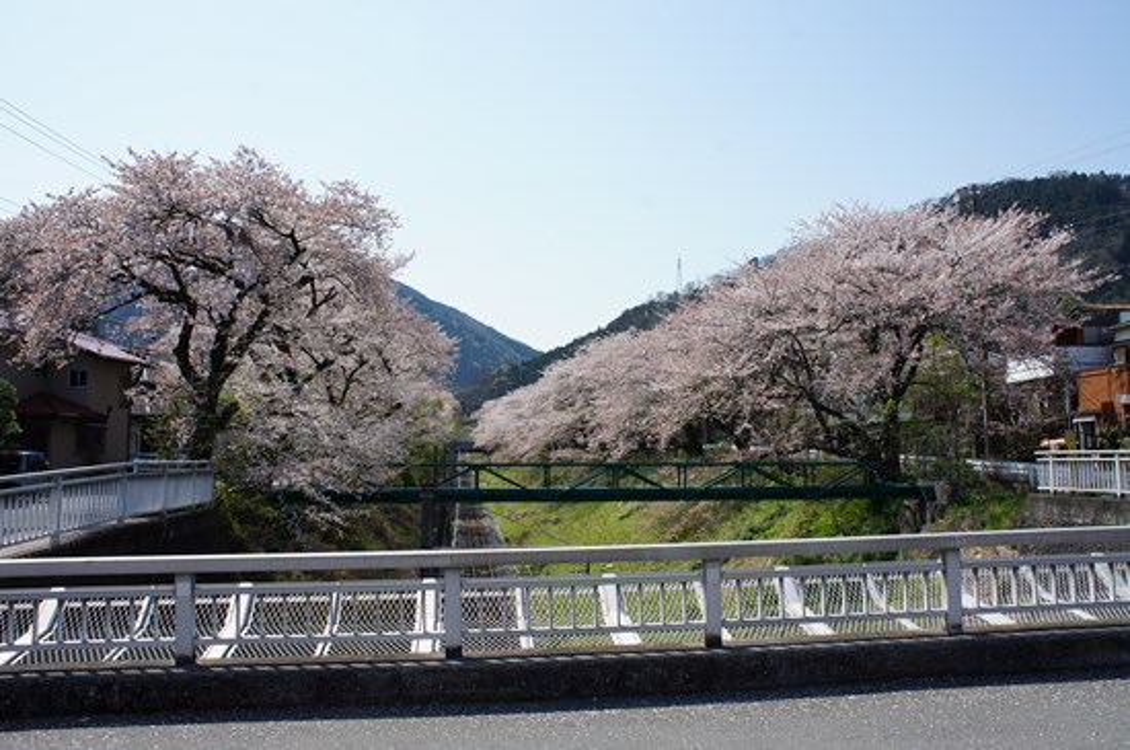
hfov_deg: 62.0
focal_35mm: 30
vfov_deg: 43.5
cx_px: 565
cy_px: 375
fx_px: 940
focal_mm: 20
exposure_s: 1/250
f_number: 11
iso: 200
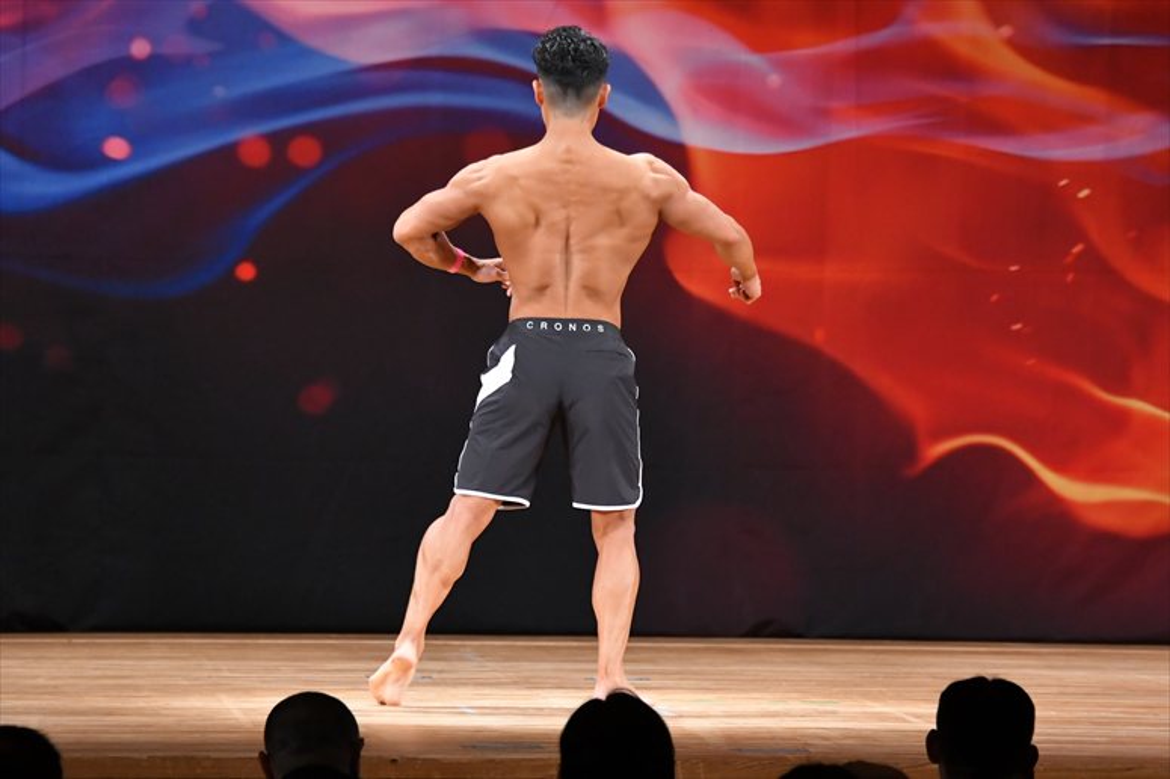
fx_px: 8284
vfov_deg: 5.4
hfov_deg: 8.1
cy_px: 390
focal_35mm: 255
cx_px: 585
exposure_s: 1/400
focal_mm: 170
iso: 3200
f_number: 5.6
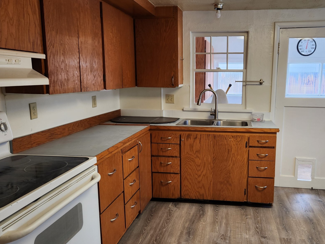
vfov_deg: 46.8
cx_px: 200
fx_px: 282
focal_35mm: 30
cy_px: 122
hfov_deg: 59.3
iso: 80
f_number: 1.8
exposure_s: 1/120
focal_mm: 5.4
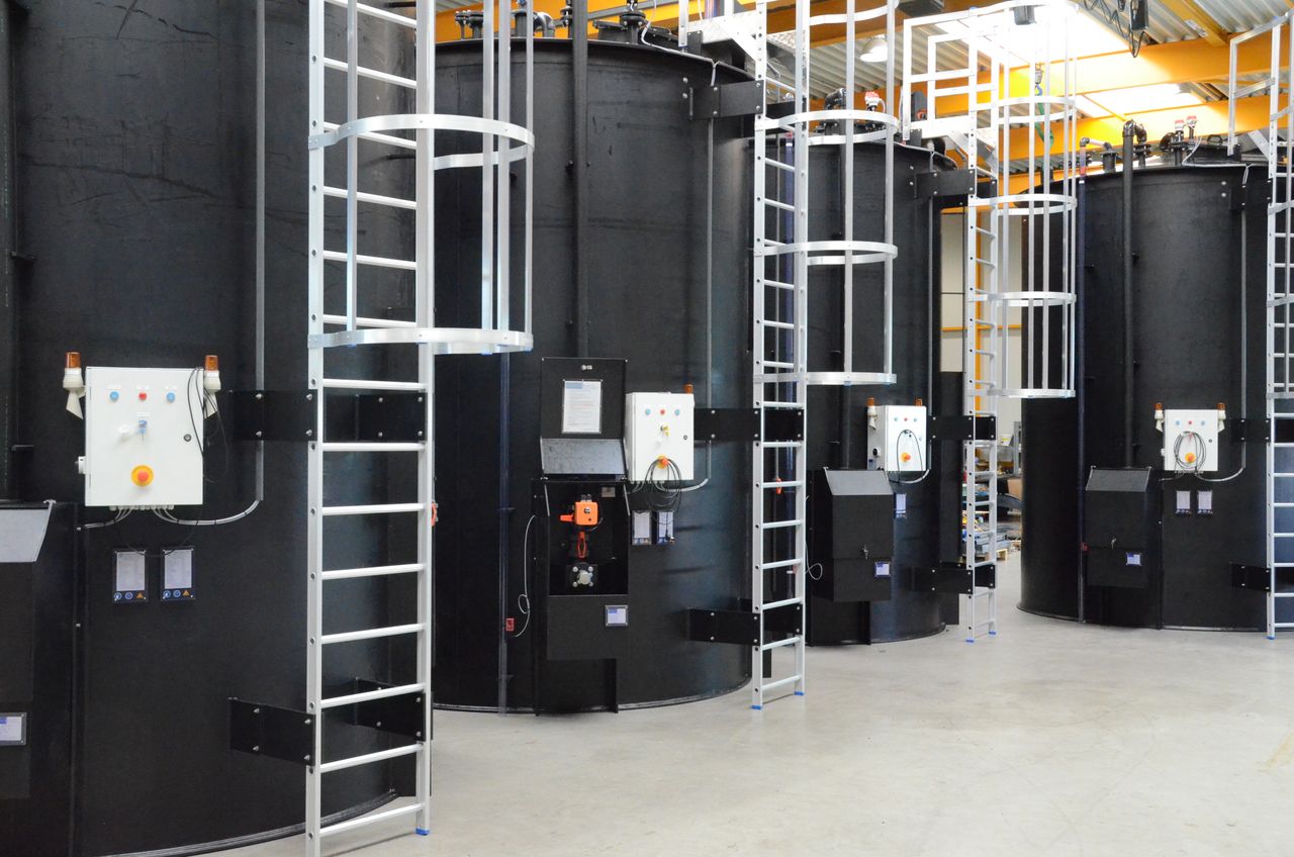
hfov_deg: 49.6
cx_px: 647
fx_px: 1399
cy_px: 428
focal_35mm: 39
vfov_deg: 34.1
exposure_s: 1/250
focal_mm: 26
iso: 6400
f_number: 8
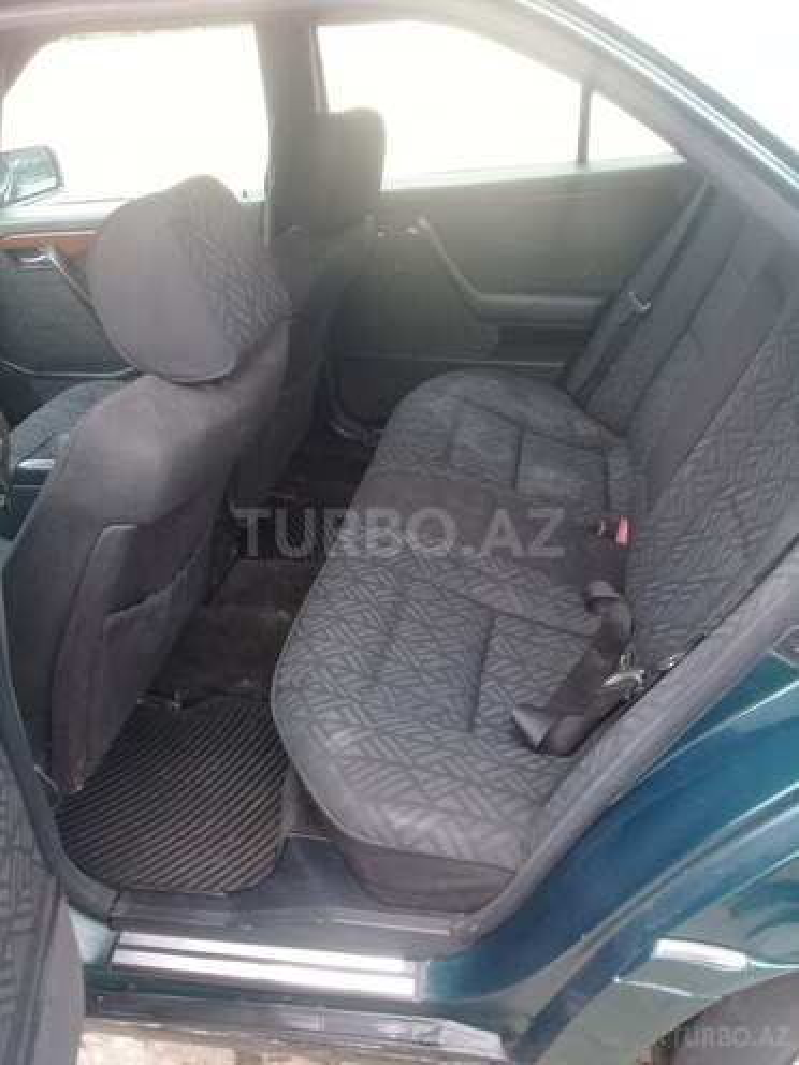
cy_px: 532
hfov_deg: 45.4
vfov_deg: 58.4
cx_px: 400
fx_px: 954
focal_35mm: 31
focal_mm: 3.3
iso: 64
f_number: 2.2
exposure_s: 1/33
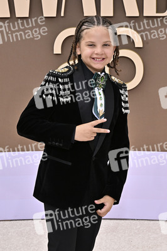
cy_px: 126
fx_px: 578
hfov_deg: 16.4
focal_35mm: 83
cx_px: 84
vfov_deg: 24.5
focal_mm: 83
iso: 400
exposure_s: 1/320
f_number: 11
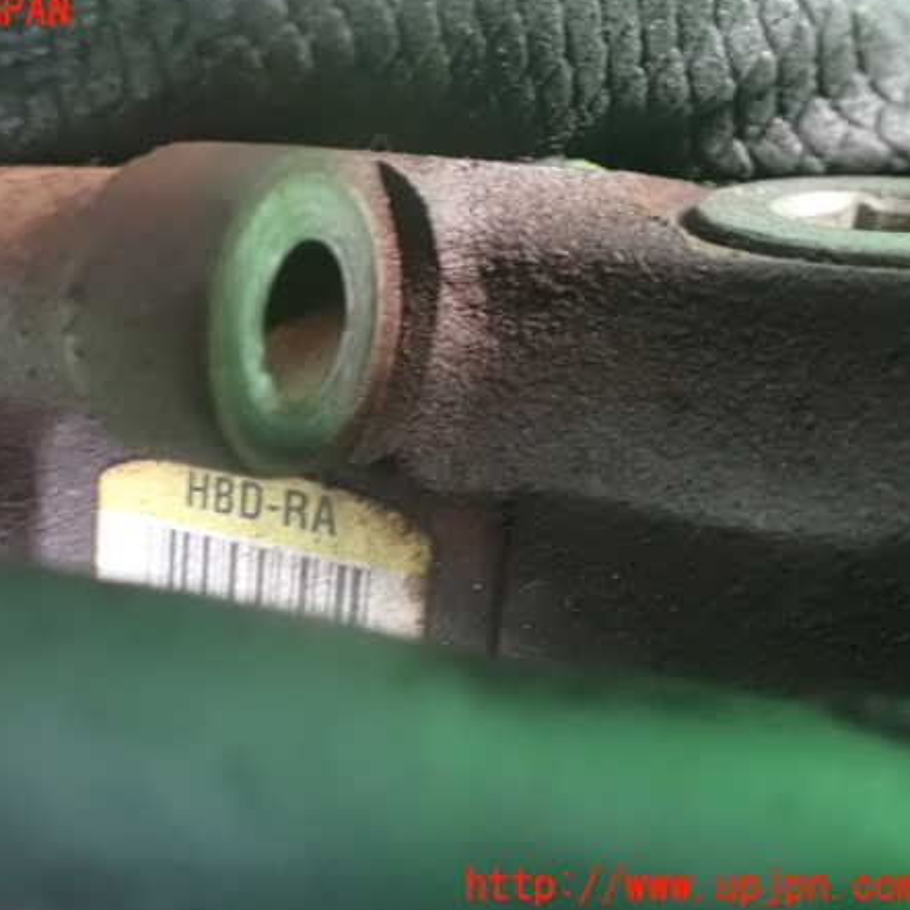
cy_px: 449
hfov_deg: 45.4
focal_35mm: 36
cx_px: 313
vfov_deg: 46.0
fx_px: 1071
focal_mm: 5.4
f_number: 2.3
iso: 1600
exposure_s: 1/20
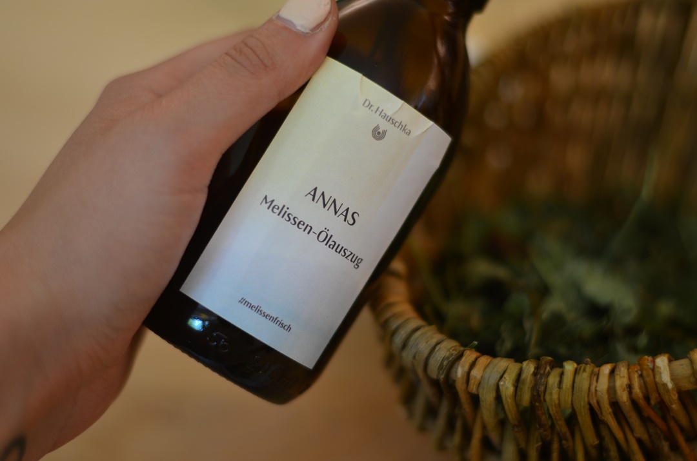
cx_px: 348
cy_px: 230
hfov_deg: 27.0
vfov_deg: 18.1
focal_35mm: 75
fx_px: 1449
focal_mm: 50
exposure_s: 1/160
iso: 125
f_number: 1.8
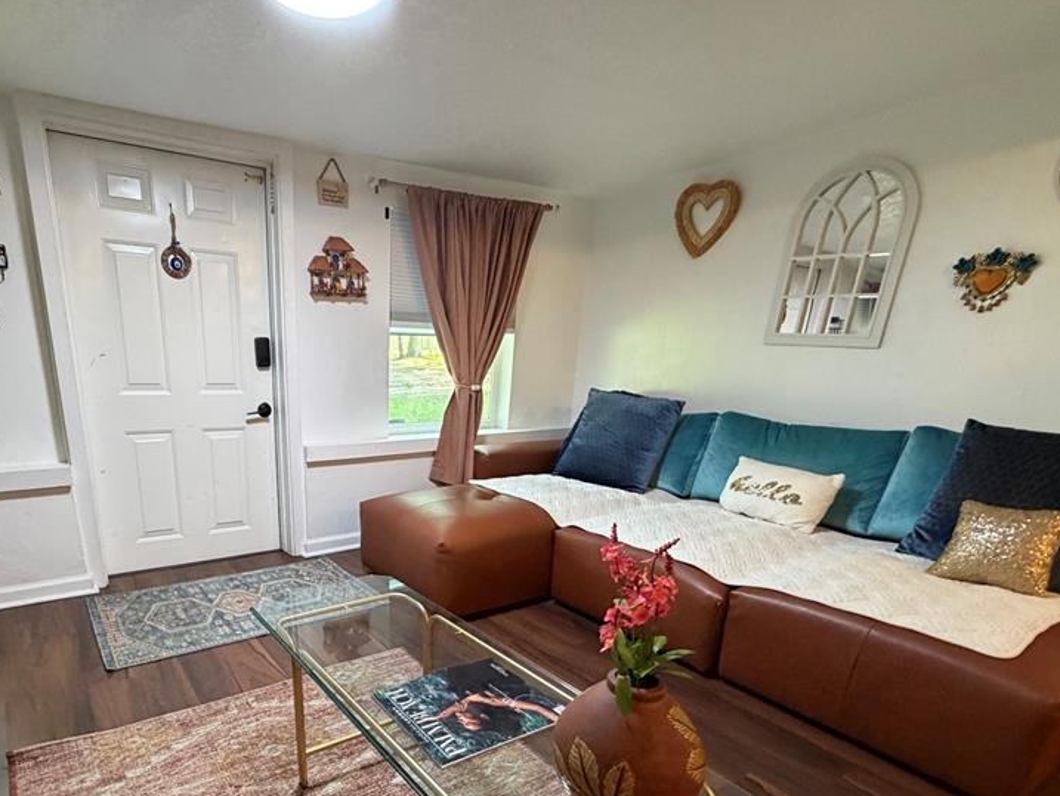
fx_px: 613
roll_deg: -0.5
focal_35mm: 20
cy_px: 549
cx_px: 408
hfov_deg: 80.5
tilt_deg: -17.6
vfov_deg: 63.8
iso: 500
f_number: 2.2
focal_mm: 2.22
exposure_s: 1/60
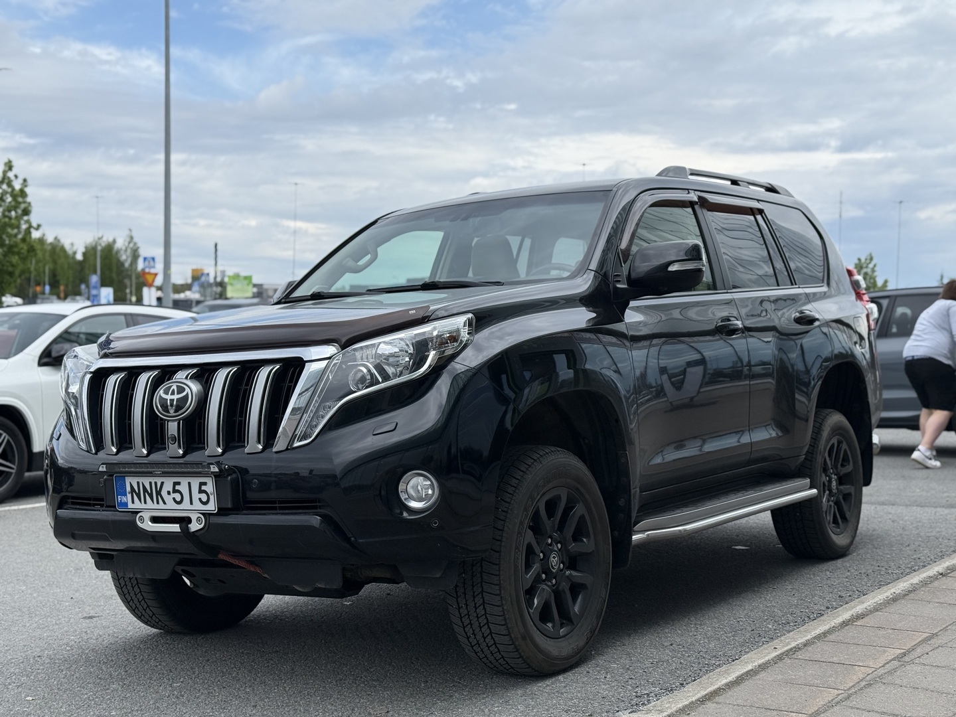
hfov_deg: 39.7
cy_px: 358
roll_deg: -0.3
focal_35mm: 48
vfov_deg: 30.3
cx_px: 478
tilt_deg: -0.8
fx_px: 1326
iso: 64
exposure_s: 1/3891
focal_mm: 6.76
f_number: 1.78
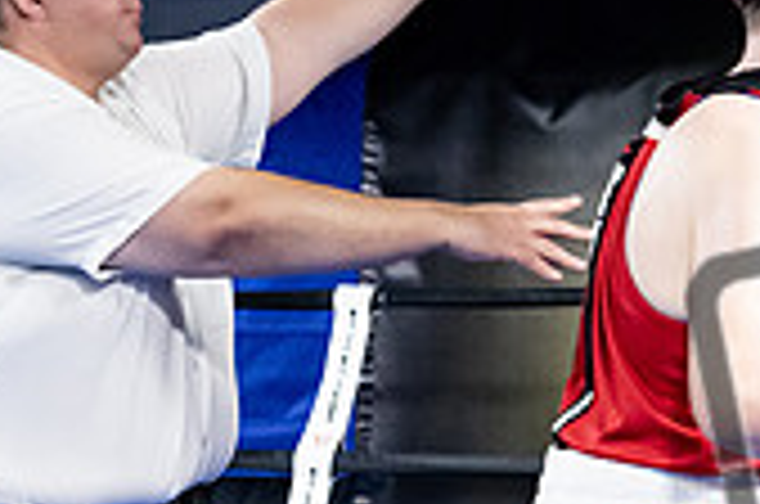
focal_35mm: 172
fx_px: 3624
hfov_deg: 11.9
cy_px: 331
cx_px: 697
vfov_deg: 7.9
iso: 10000
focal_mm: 50
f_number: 2.8
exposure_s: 1/1000
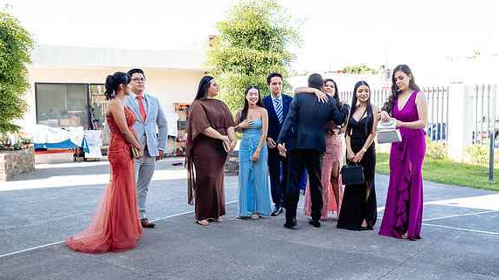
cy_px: 148
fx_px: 529
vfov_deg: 29.7
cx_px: 258
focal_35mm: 40
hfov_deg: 50.5
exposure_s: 1/250
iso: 200
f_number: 4.5
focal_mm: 35
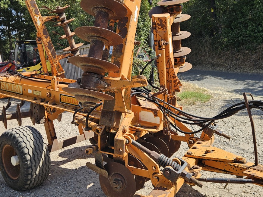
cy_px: 94
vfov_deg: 37.7
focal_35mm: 38
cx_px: 113
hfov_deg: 48.8
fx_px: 289
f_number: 1.8
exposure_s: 1/986
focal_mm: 5.4
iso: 25
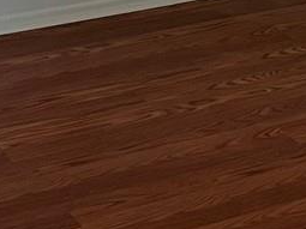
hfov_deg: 11.6
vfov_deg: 8.3
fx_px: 1440
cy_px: -342
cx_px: 455
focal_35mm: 163
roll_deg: -3.8
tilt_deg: -4.5
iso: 250
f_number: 1.5
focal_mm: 5.7
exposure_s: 1/60
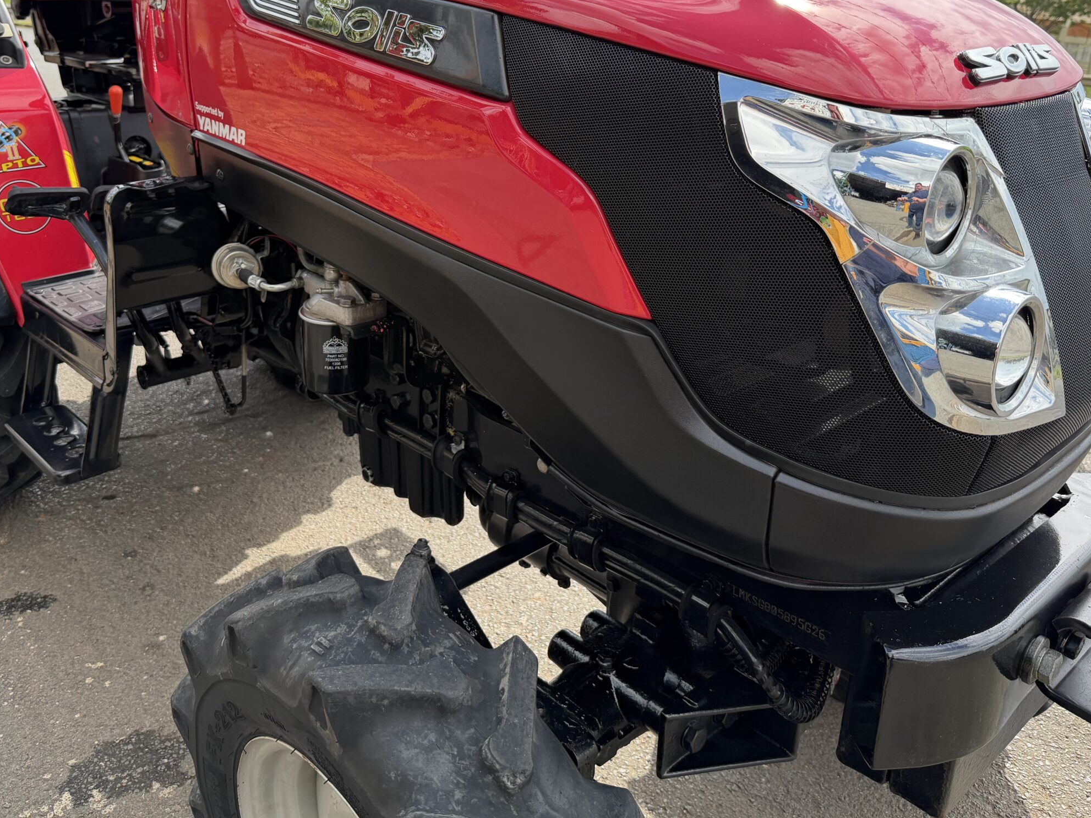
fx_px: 977
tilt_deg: -18.6
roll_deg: -5.0
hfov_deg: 58.3
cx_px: 506
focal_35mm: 31
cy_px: 312
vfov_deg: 45.1
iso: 100
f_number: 1.78
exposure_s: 1/1585
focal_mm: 6.76
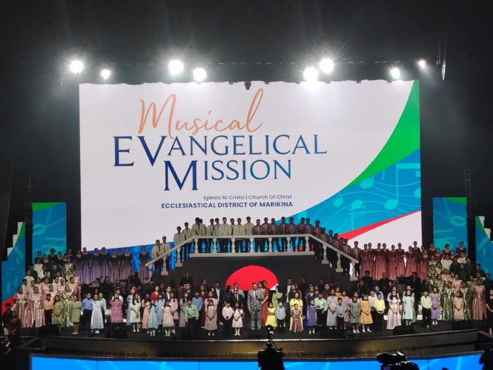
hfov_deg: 27.4
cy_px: 185
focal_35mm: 71
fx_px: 1011
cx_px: 246
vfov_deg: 20.7
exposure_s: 1/100
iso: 203
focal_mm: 5.25
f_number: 1.75
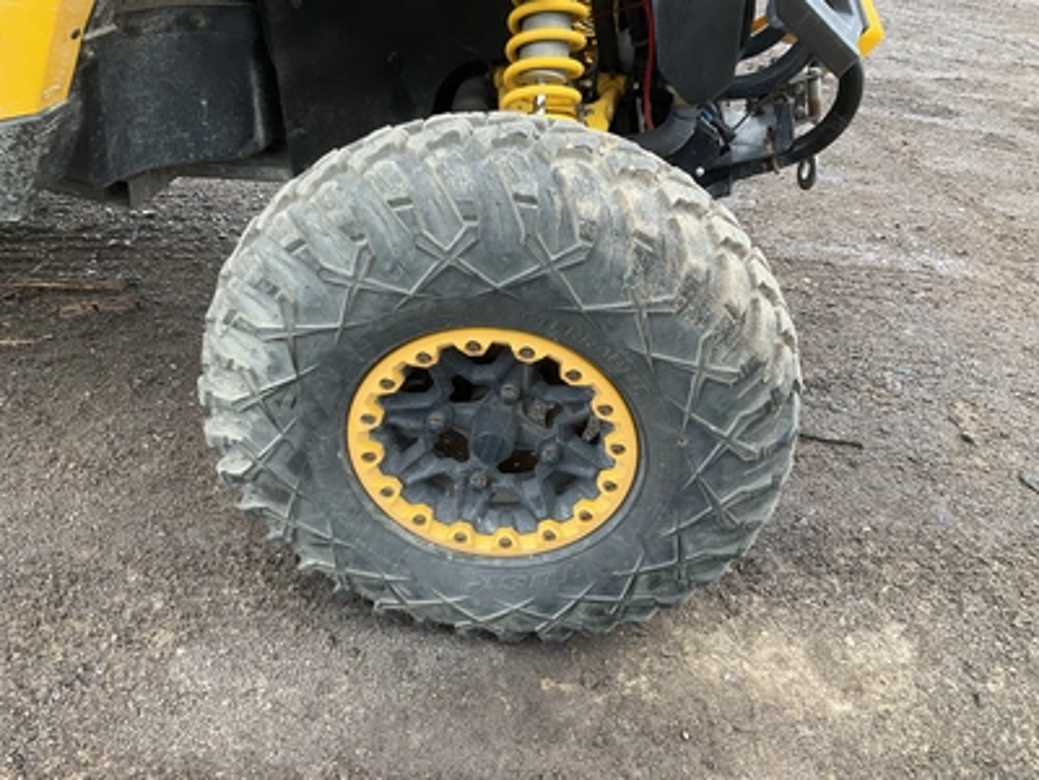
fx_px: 870
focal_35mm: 29
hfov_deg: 61.7
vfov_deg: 48.2
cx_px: 520
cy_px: 390
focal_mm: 3
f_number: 1.8
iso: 32
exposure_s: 1/122
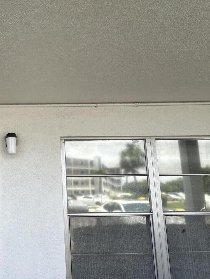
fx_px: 226
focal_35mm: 28
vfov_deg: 63.0
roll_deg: -1.3
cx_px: 8
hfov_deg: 43.7
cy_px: 163
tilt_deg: +7.9
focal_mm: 2.22
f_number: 2.2
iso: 40
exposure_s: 1/694
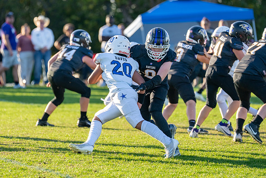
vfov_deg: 4.4
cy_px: 75
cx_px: 97
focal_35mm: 313
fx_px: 2315
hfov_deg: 6.6
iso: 200
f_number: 2.8
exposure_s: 1/1600
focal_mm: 200
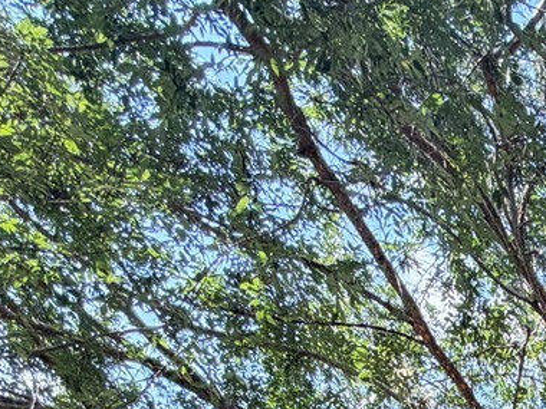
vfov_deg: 17.0
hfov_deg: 26.7
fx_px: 931
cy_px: 855
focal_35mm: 59
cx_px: 739
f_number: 2.2
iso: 100
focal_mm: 2.22
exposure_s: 1/121
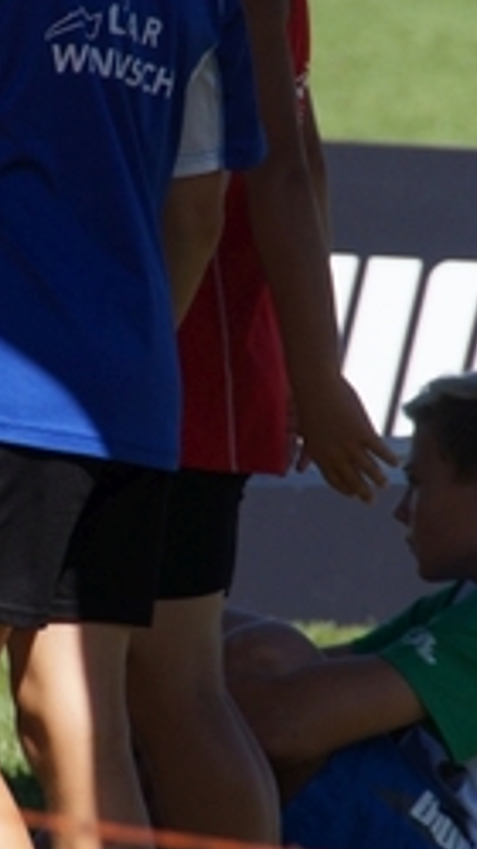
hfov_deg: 1.7
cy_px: 385
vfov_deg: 3.0
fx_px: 16105
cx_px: 101
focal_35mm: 716
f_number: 6.3
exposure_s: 1/2000
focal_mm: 210
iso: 500
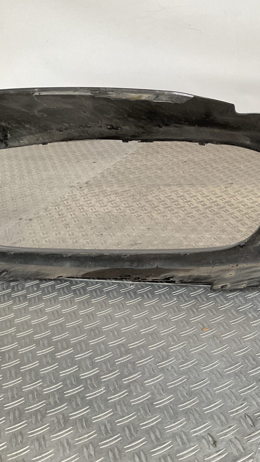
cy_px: 229
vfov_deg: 47.4
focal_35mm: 43
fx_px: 527
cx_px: 304
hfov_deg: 25.2
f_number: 1.8
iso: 64
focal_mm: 3
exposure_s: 1/60
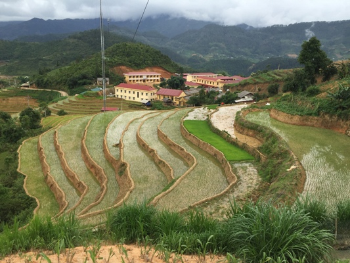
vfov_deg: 48.2
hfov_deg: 61.6
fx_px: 293
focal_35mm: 29
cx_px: 175
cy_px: 132
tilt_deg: -15.7
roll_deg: -2.8
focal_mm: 4.15
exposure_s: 1/879
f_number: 2.2
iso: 32
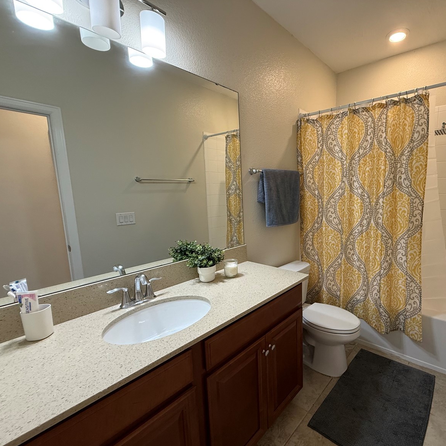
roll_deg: +0.6
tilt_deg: -9.2
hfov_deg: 81.7
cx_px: 290
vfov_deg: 84.0
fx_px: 248
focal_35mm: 17
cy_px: 228
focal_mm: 2.22
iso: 200
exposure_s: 1/120
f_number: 2.2
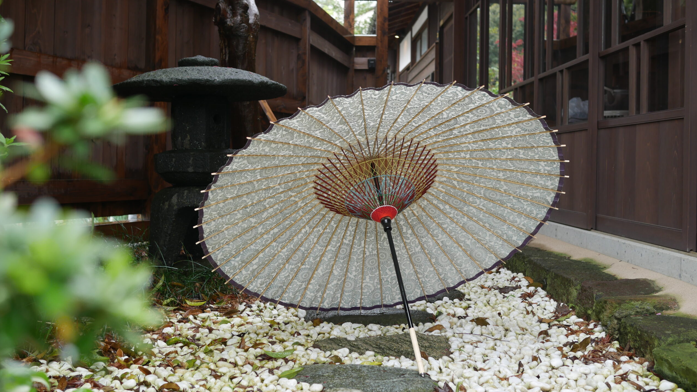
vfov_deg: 27.1
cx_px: 345
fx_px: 813
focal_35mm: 44
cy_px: 159
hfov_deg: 46.4
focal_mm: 20
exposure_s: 1/250
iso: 200
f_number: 2.8
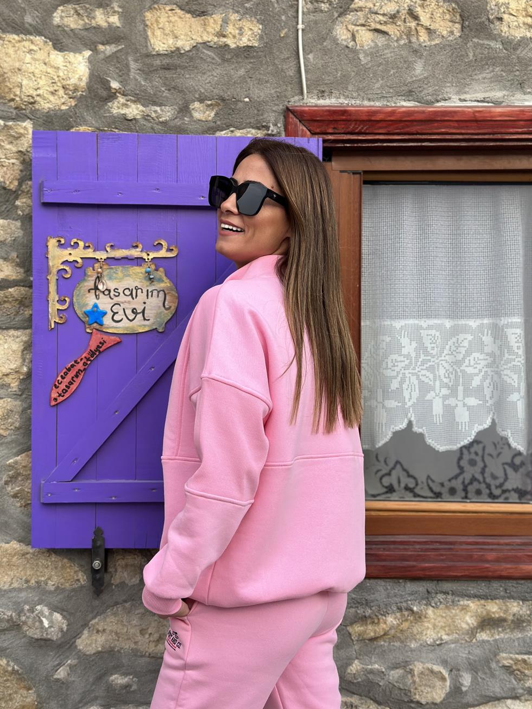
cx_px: 262
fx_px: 1004
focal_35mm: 49
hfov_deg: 29.7
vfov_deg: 38.9
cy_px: 350
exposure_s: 1/330
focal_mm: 6.86
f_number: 1.78
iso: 80
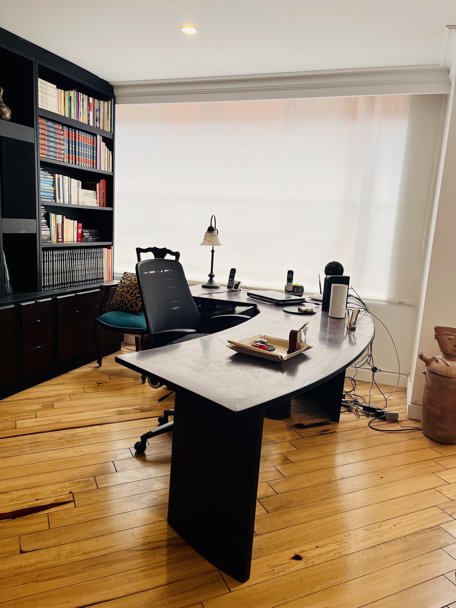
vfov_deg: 67.3
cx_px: 228
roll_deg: -3.6
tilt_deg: -10.7
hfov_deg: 53.1
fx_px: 457
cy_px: 304
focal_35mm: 26
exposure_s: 1/121
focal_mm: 5.1
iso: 50
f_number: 1.6
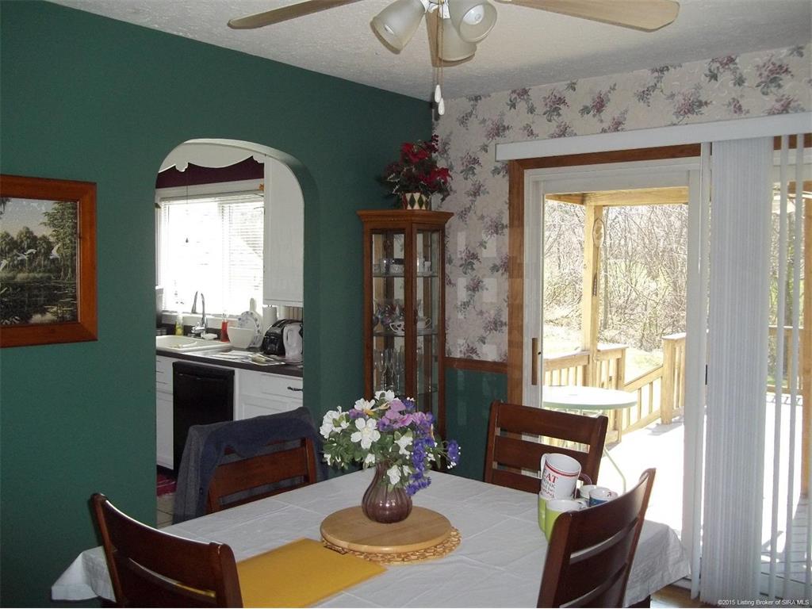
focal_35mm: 32
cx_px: 406
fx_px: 751
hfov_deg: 56.8
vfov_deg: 44.2
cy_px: 304
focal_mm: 5.7
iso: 160
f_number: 2.9
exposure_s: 1/160
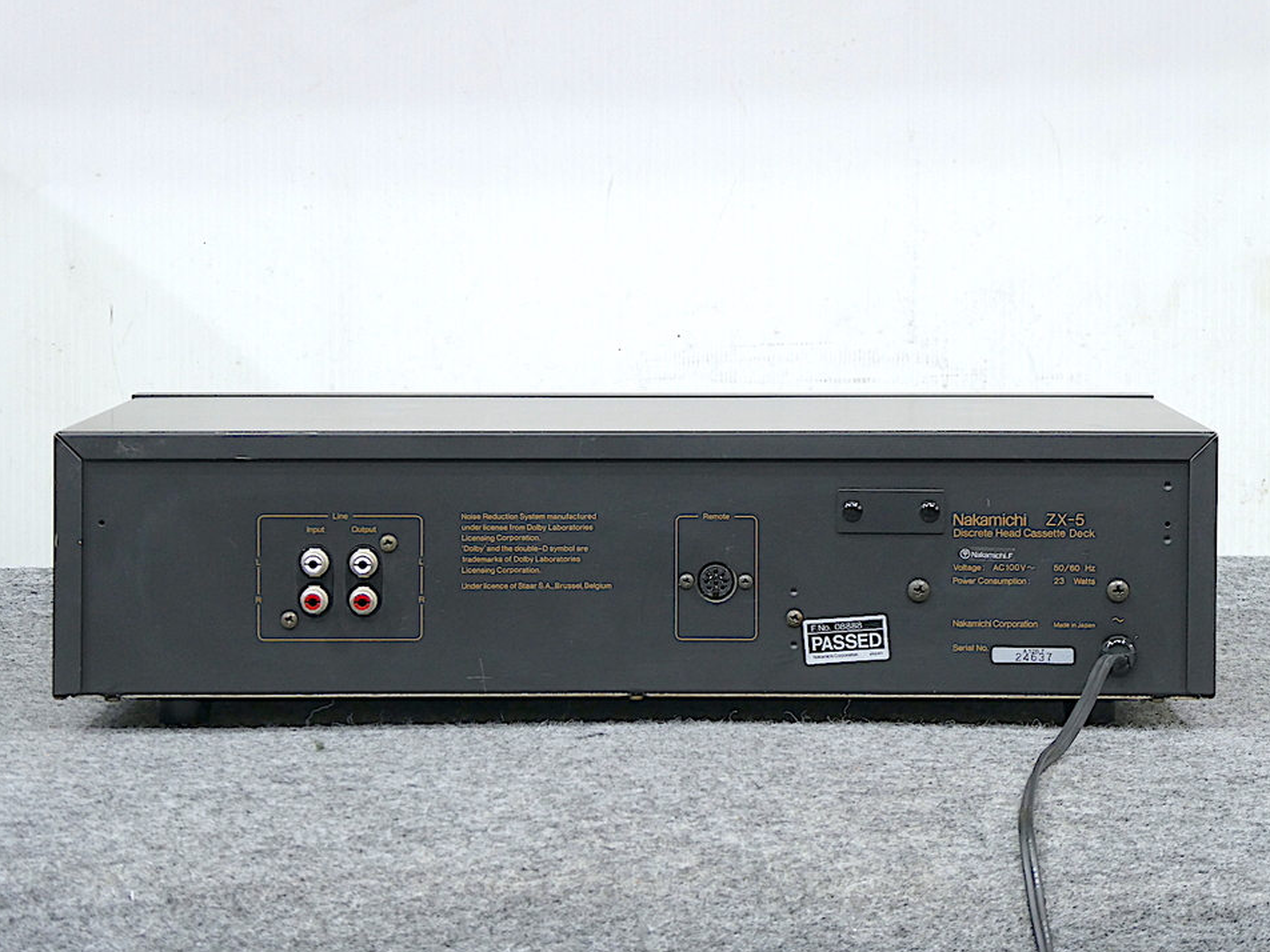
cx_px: 636
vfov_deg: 12.8
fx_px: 4256
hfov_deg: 17.0
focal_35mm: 116
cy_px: 479
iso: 200
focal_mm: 20.6
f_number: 5.1
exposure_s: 1/8
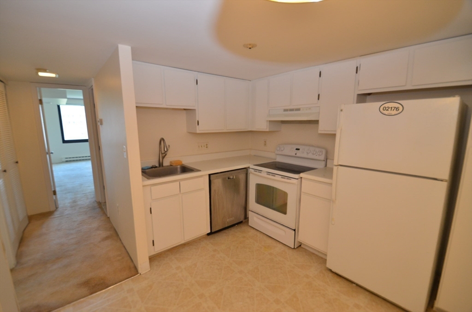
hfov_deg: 100.5
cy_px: 156
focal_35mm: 15
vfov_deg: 77.1
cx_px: 236
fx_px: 196
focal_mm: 10
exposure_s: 1/60
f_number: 4
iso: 720
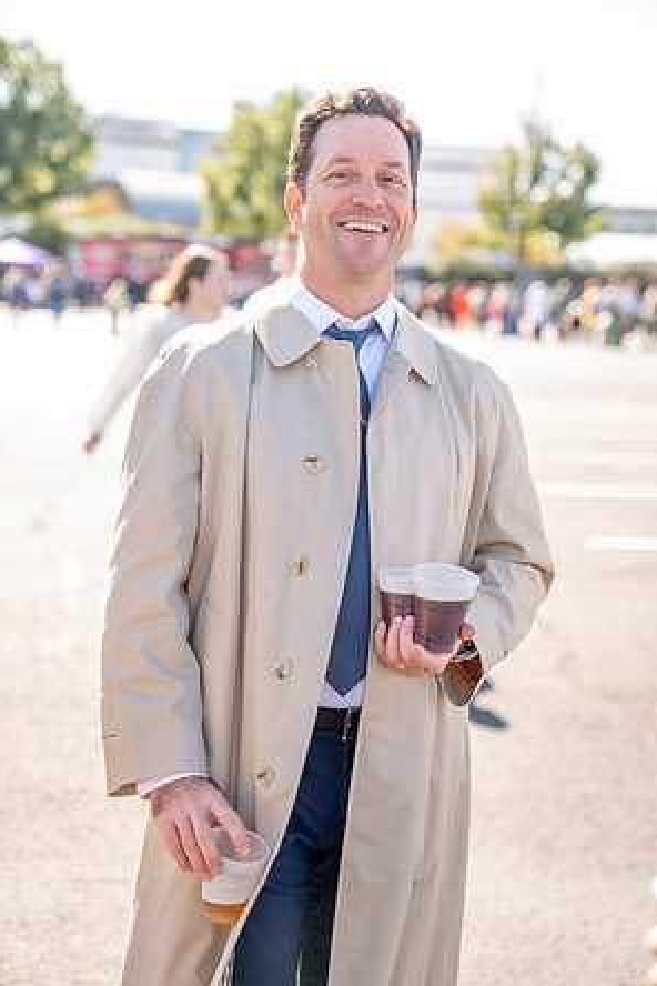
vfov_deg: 28.5
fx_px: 1943
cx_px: 331
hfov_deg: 19.2
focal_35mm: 71
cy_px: 493
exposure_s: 1/200
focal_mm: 70
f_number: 2.8
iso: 100
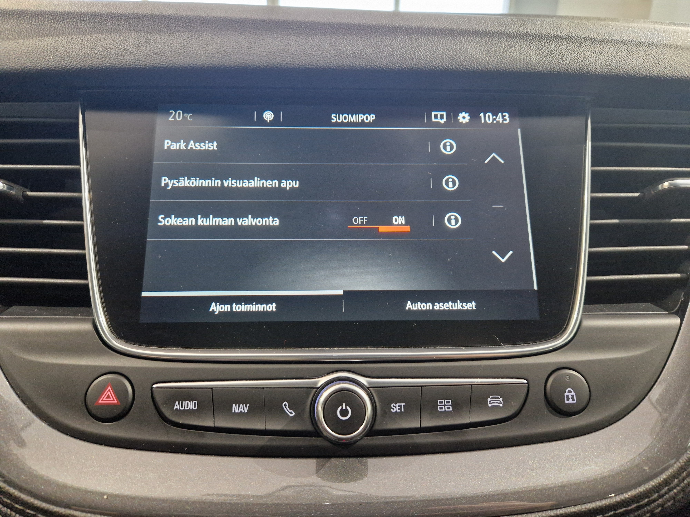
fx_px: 458
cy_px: 258
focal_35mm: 23
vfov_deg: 58.9
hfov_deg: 73.9
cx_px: 345
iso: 1000
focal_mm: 5.4
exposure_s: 1/100
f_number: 1.8
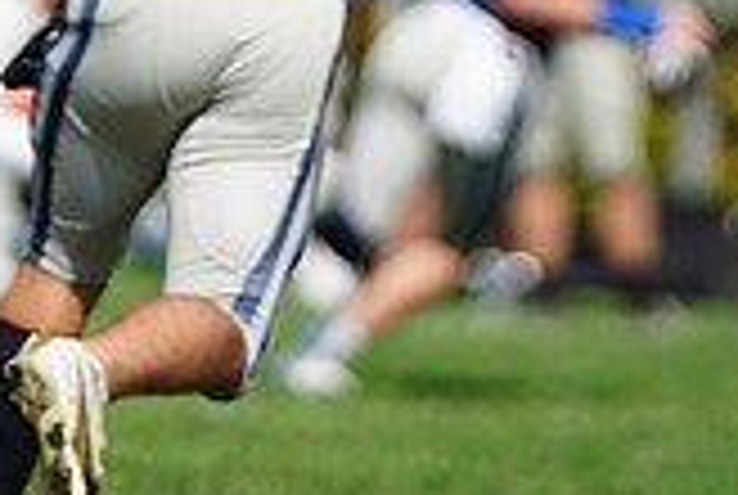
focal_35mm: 1058
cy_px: -196
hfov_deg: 1.9
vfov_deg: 1.3
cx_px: 166
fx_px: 21728
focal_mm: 300
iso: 400
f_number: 2.8
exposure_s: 1/8000
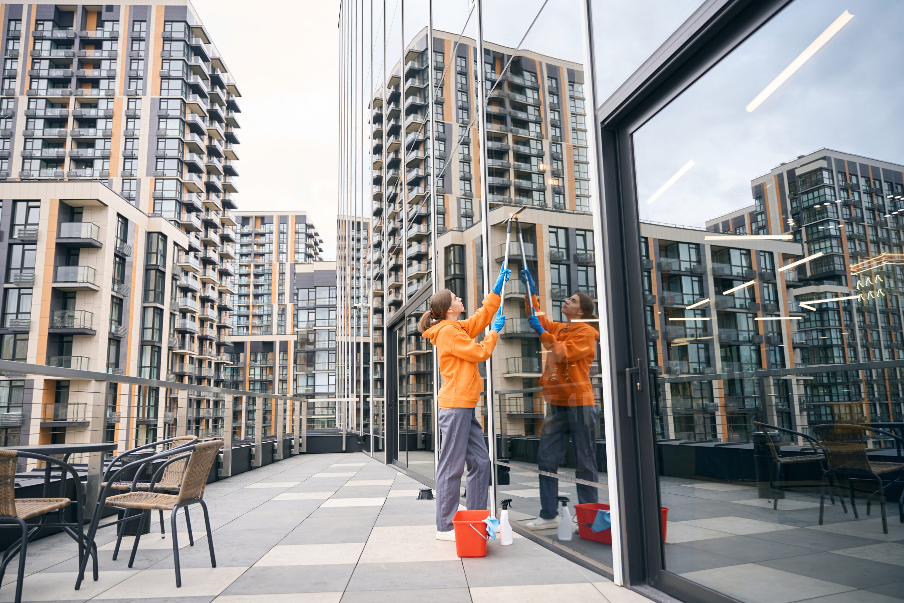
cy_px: 302
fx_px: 645
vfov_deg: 50.1
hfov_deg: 70.0
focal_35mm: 26
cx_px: 452
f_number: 2.8
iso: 250
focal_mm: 25.7
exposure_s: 1/320
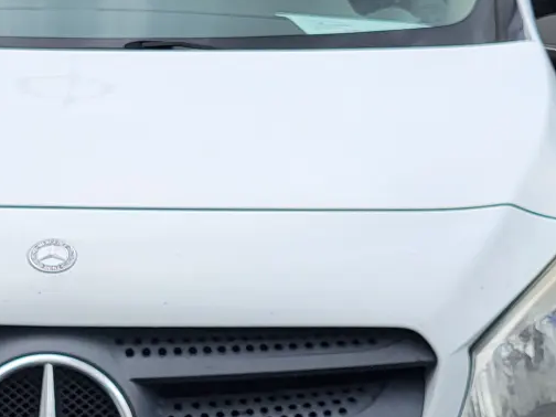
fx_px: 1590
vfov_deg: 14.9
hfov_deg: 19.5
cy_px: 264
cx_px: 61
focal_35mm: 99
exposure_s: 1/1307
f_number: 1.8
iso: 40
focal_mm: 5.4
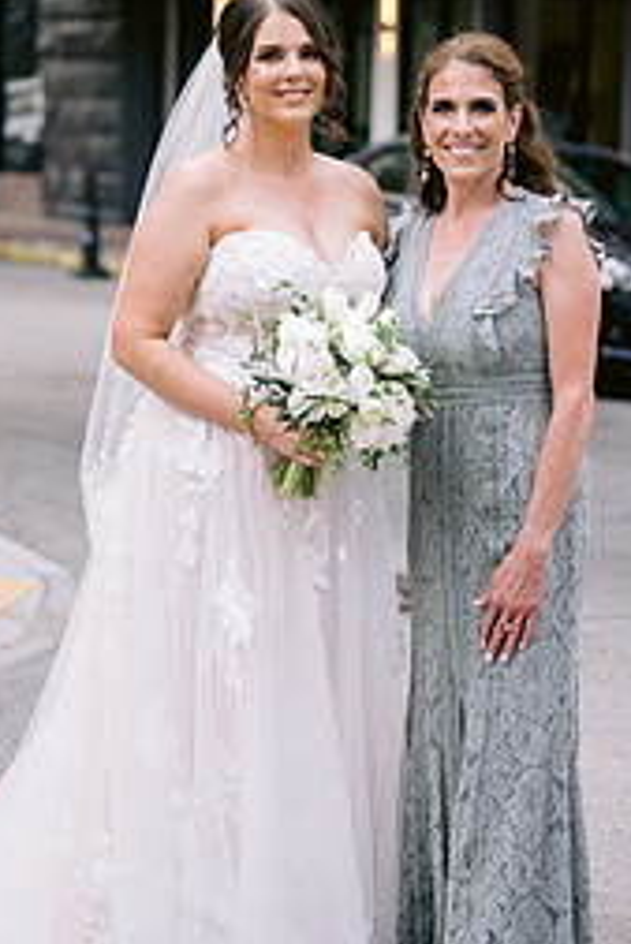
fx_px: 2337
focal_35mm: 89
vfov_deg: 22.8
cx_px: 217
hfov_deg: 15.4
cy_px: 354
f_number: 1.8
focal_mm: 50
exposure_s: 1/500
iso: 160
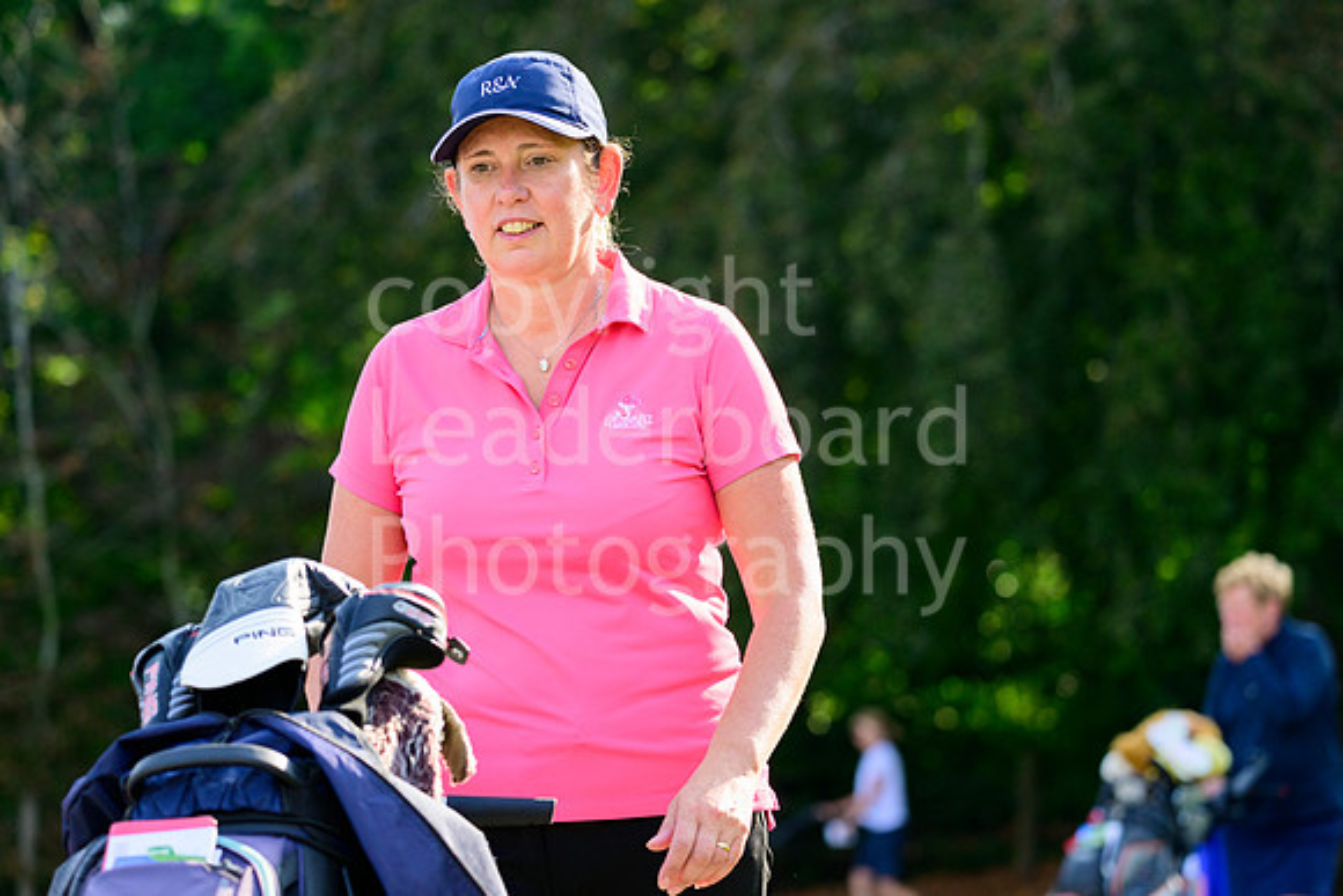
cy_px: 448
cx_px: 672
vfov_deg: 9.5
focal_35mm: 145
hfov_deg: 14.2
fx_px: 5410
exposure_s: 1/1600
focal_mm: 145
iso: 1000
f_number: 4.8
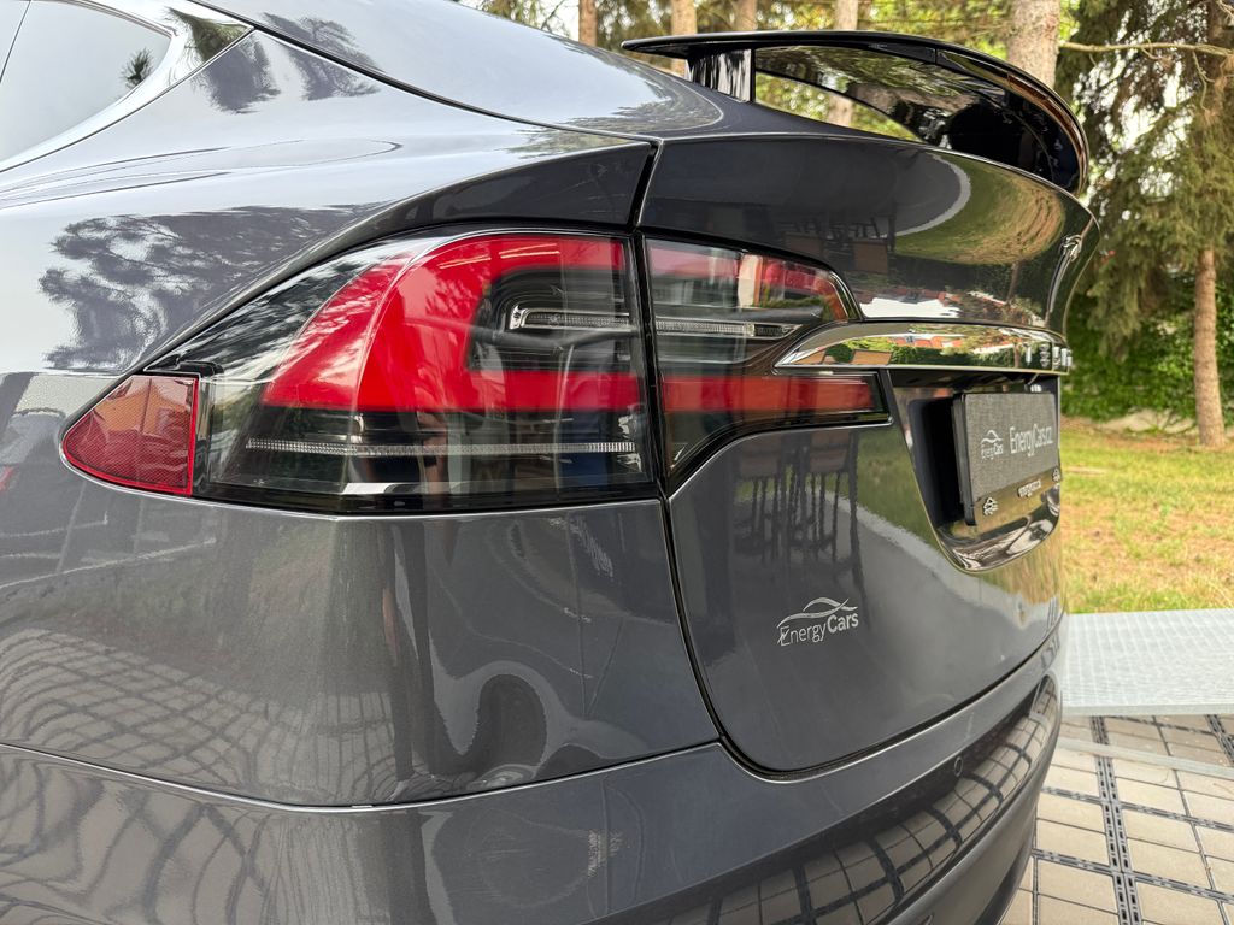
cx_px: 617
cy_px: 462
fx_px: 856
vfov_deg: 56.8
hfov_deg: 71.6
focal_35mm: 24
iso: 160
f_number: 1.78
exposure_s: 1/232
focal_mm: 6.76
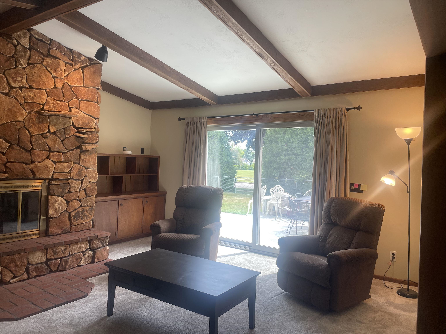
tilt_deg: -0.2
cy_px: 167
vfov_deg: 53.1
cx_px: 223
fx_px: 335
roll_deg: -2.2
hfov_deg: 67.3
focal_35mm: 26
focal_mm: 4.2
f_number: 1.6
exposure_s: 1/126
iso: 32
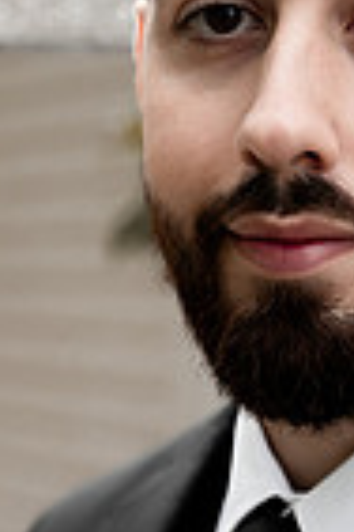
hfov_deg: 12.2
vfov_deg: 18.3
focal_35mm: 112
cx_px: 286
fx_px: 1652
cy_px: 298
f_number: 2.8
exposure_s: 1/200
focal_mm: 35
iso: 640
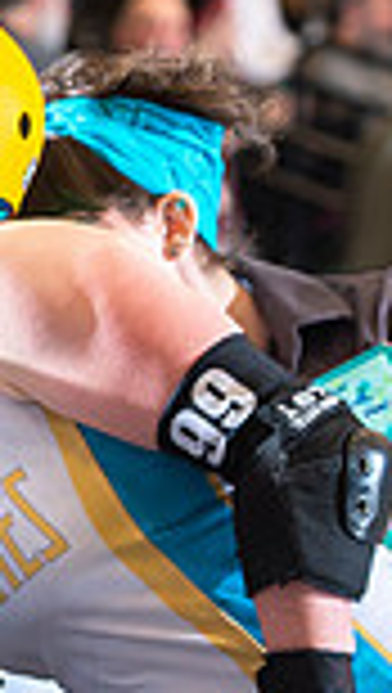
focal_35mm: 414
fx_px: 7625
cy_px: 484
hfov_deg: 2.9
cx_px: -784
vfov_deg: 5.2
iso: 500
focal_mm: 105
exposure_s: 1/160
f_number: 5
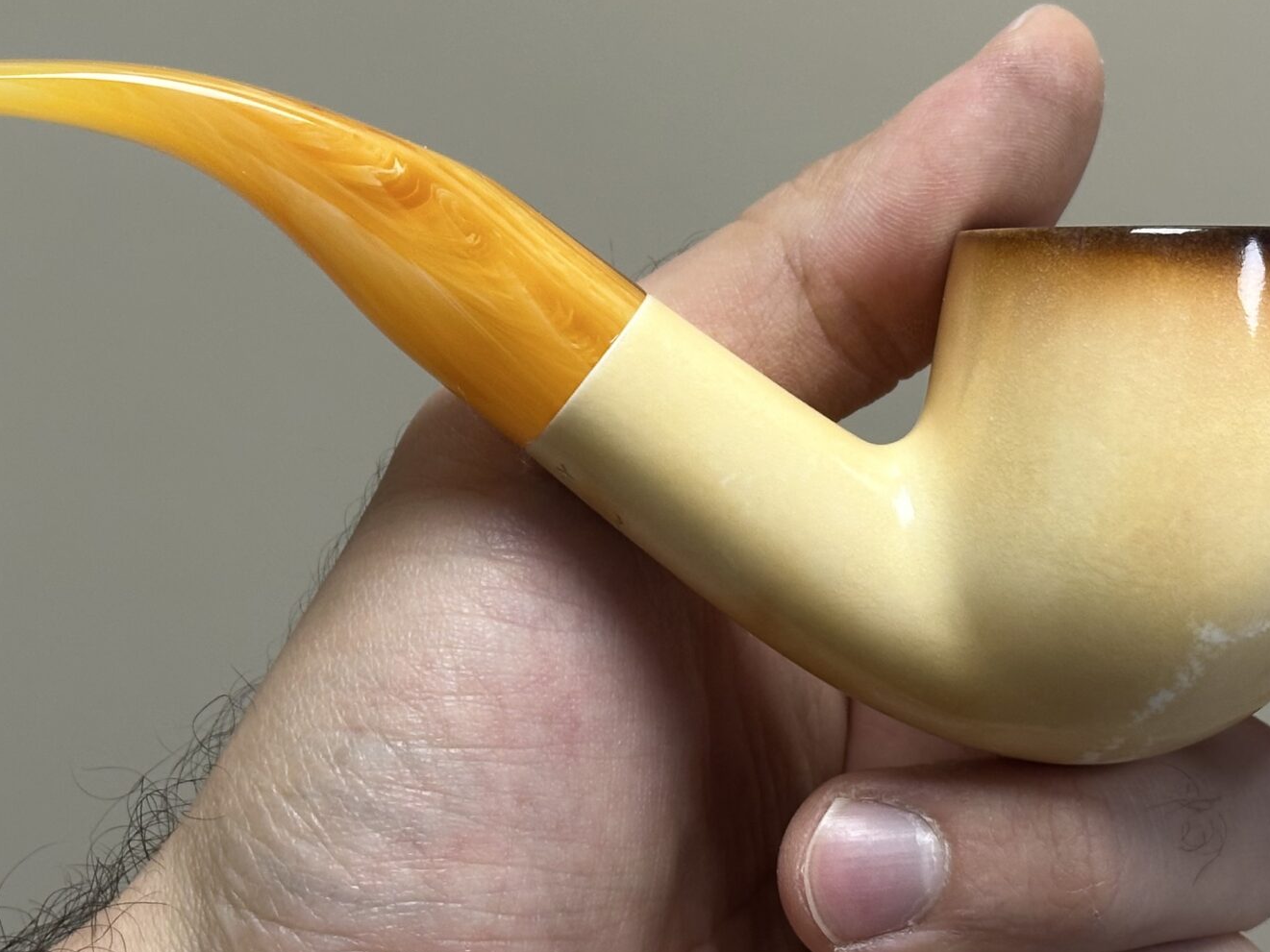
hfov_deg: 21.1
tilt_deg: -20.5
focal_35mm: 93
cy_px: 320
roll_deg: +3.4
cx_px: 642
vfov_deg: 15.9
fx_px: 3412
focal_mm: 6.86
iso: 80
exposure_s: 1/114
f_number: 1.78
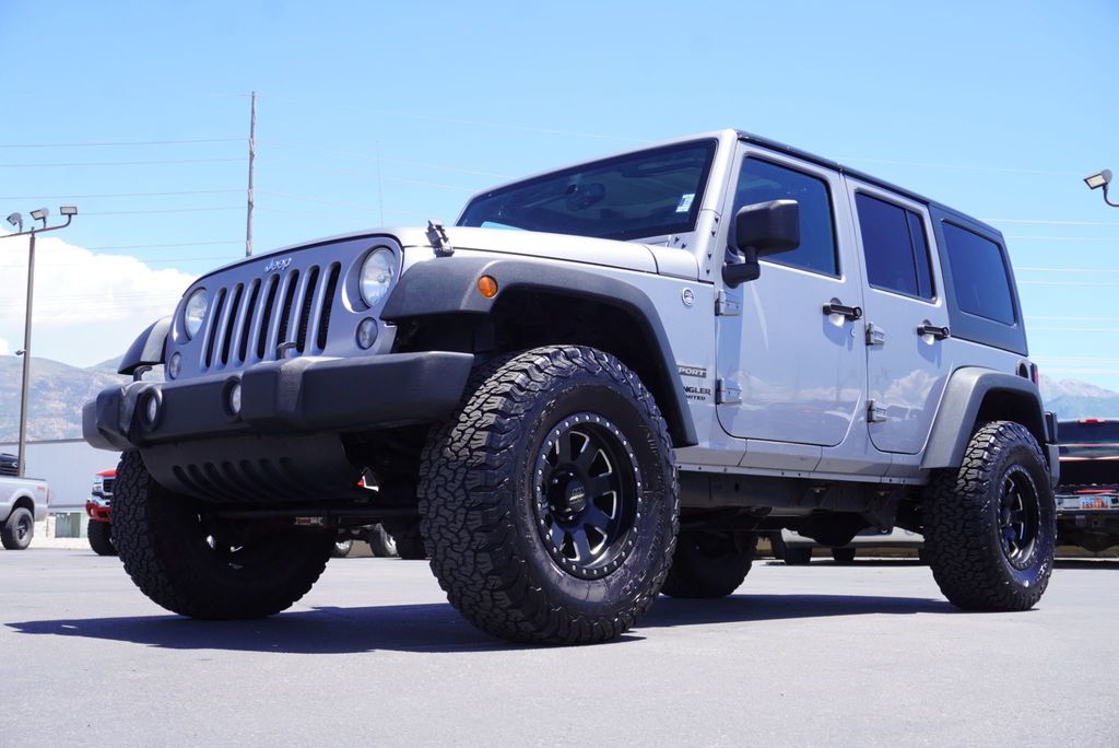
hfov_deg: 46.4
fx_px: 1306
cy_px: 374
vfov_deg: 31.9
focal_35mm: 42
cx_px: 560
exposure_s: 1/100
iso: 100
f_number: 8
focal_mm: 28
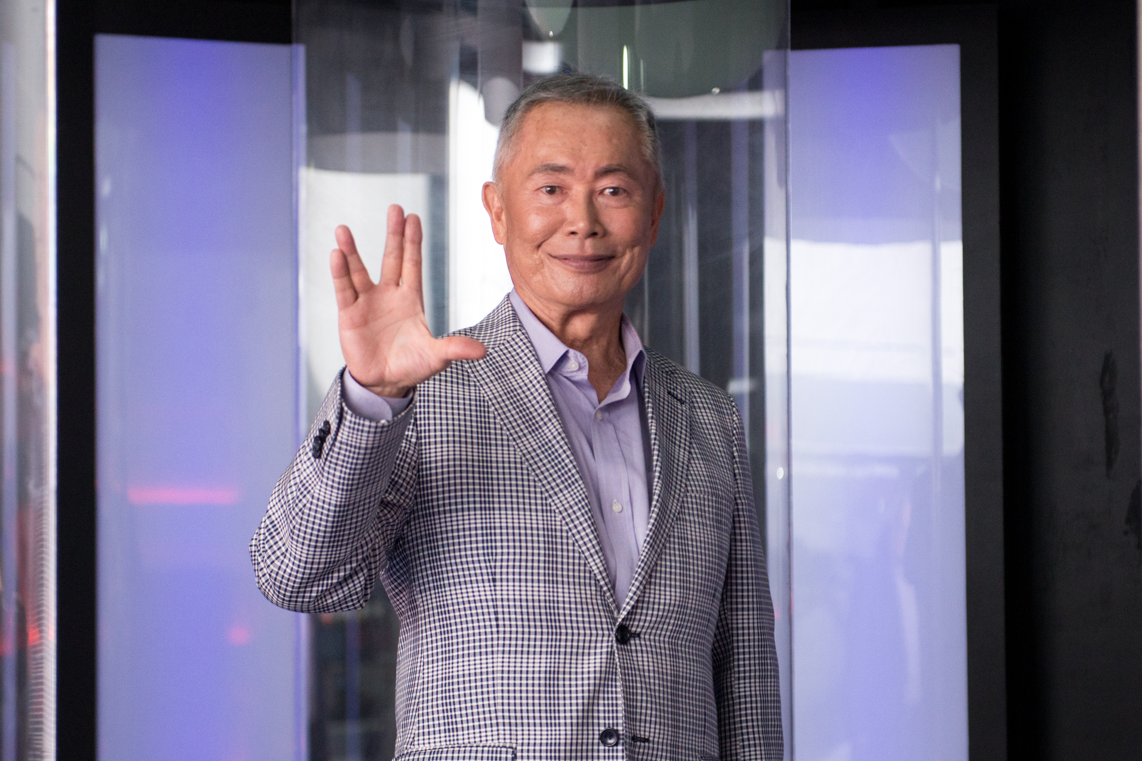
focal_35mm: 71
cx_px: 566
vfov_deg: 19.2
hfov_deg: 28.5
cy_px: 385
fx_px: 2252
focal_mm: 70
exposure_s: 1/125
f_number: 2.8
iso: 1600
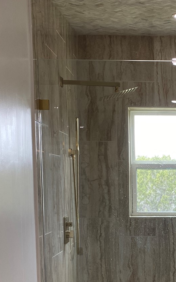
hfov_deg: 18.8
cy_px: 254
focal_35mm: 67
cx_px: 189
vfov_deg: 29.4
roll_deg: -0.2
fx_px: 514
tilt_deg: -9.9
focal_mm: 4.25
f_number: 1.8
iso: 80
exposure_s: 1/120
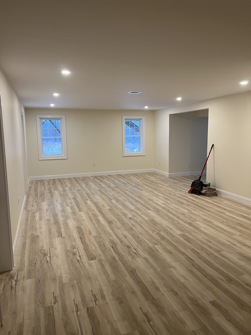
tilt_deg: -6.4
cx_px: 126
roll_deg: +1.7
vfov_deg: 67.3
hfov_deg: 53.1
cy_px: 168
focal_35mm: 26
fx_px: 251
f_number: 1.5
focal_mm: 5.7
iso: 100
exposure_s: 1/60
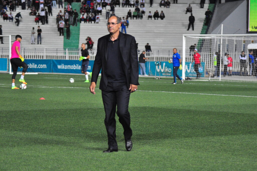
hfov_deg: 4.6
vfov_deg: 3.0
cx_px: 128
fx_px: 3208
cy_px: 86
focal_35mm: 450
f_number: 5.6
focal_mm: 300
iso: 1600
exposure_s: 1/250
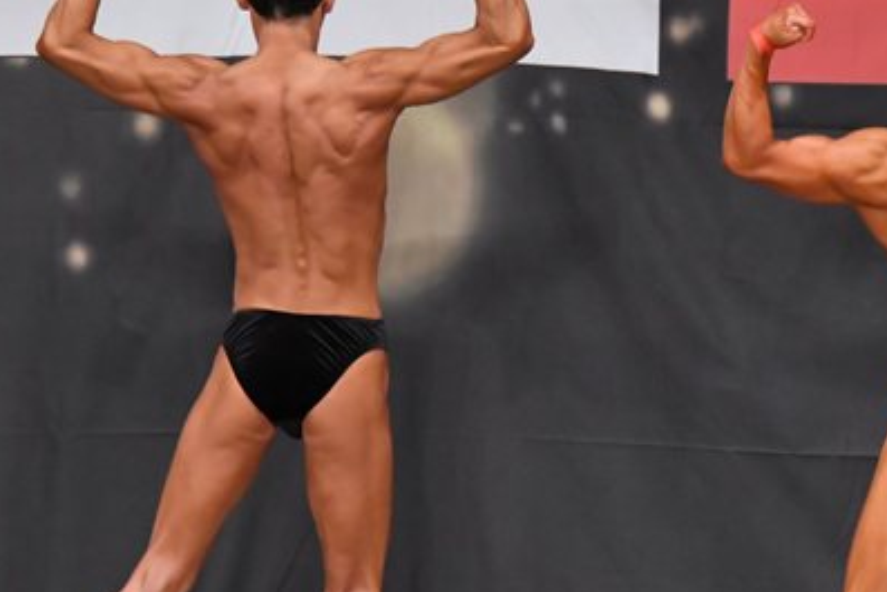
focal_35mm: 439
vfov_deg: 3.1
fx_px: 10820
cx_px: 660
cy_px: 395
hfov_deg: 4.7
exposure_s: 1/400
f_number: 5.6
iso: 5000
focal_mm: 150
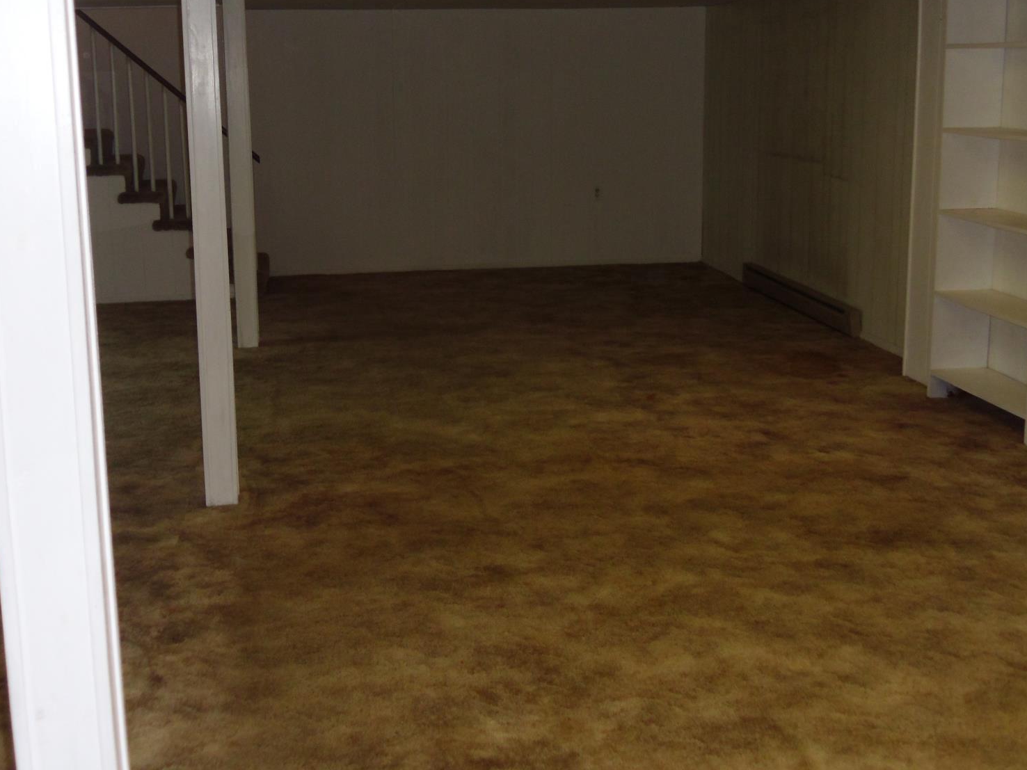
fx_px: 1276
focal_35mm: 43
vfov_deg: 33.4
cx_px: 420
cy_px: 281
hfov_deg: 43.7
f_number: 3.3
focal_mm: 5.6
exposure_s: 1/45
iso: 100
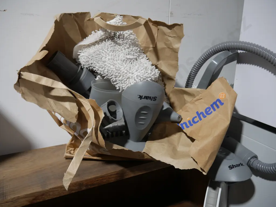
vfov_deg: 49.8
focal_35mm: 28
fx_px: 223
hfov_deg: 63.4
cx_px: 138
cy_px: 104
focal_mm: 14
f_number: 3.5
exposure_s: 1/60
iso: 320
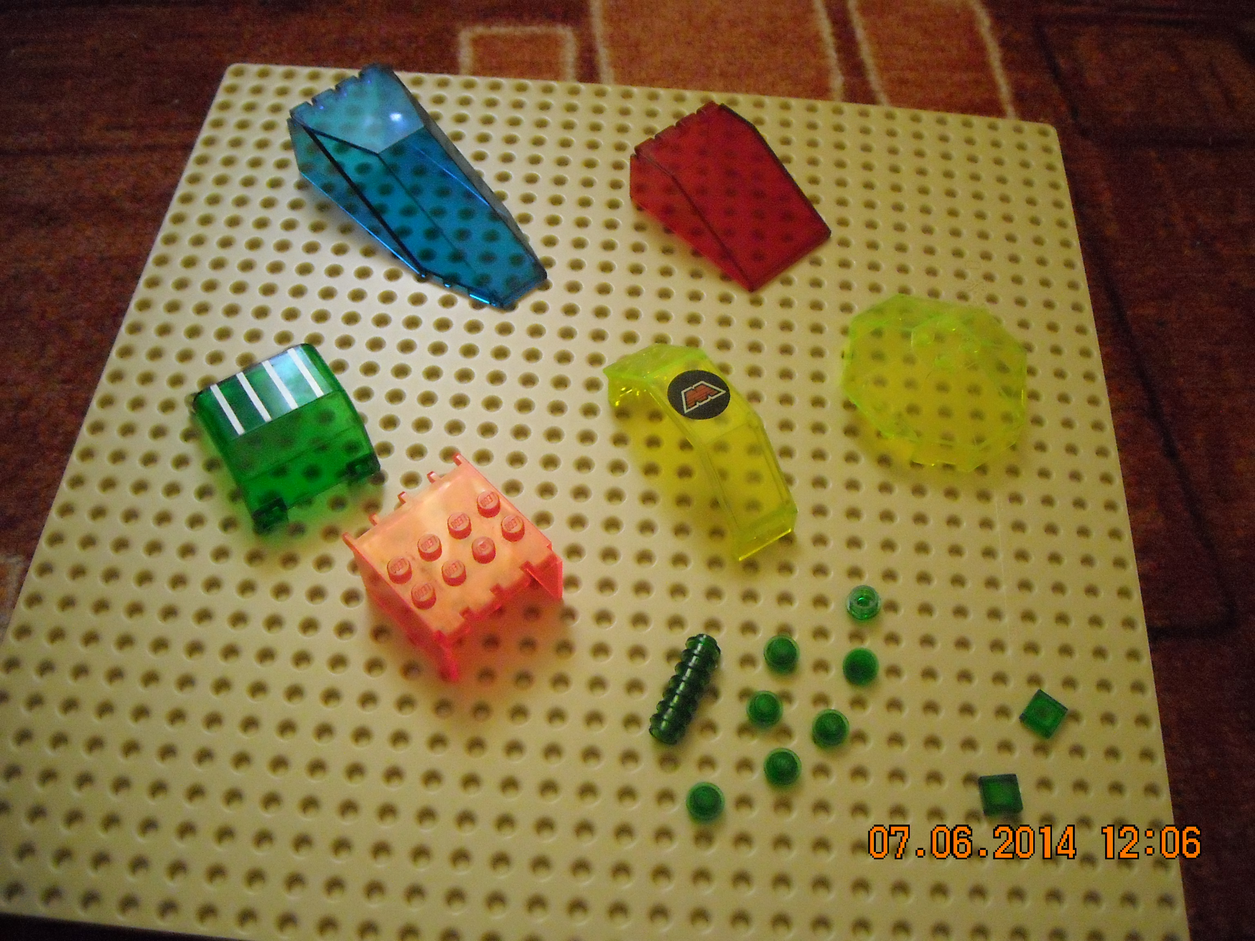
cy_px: 470
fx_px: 1269
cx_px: 628
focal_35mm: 35
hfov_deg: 52.6
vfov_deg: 40.7
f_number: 2.8
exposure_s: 1/91
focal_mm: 5.7
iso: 800
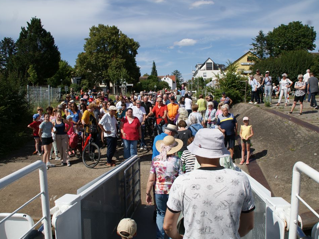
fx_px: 276
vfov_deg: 46.8
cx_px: 163
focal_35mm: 30
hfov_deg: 60.0
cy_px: 121
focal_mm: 18
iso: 100
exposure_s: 1/320
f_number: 10
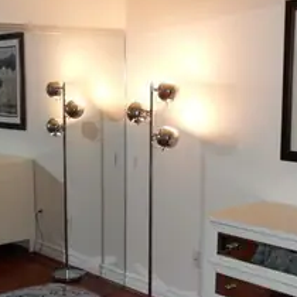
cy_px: 191
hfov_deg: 28.8
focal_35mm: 59
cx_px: 89
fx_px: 573
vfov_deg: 28.9
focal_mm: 6.3
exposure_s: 1/45
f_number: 3
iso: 200
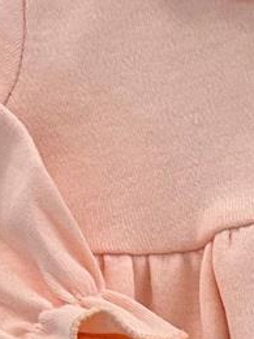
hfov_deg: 8.5
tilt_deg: -79.2
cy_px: 485
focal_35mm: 166
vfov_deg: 11.5
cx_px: 490
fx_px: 1624
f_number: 1.78
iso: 80
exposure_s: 1/100
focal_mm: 6.86
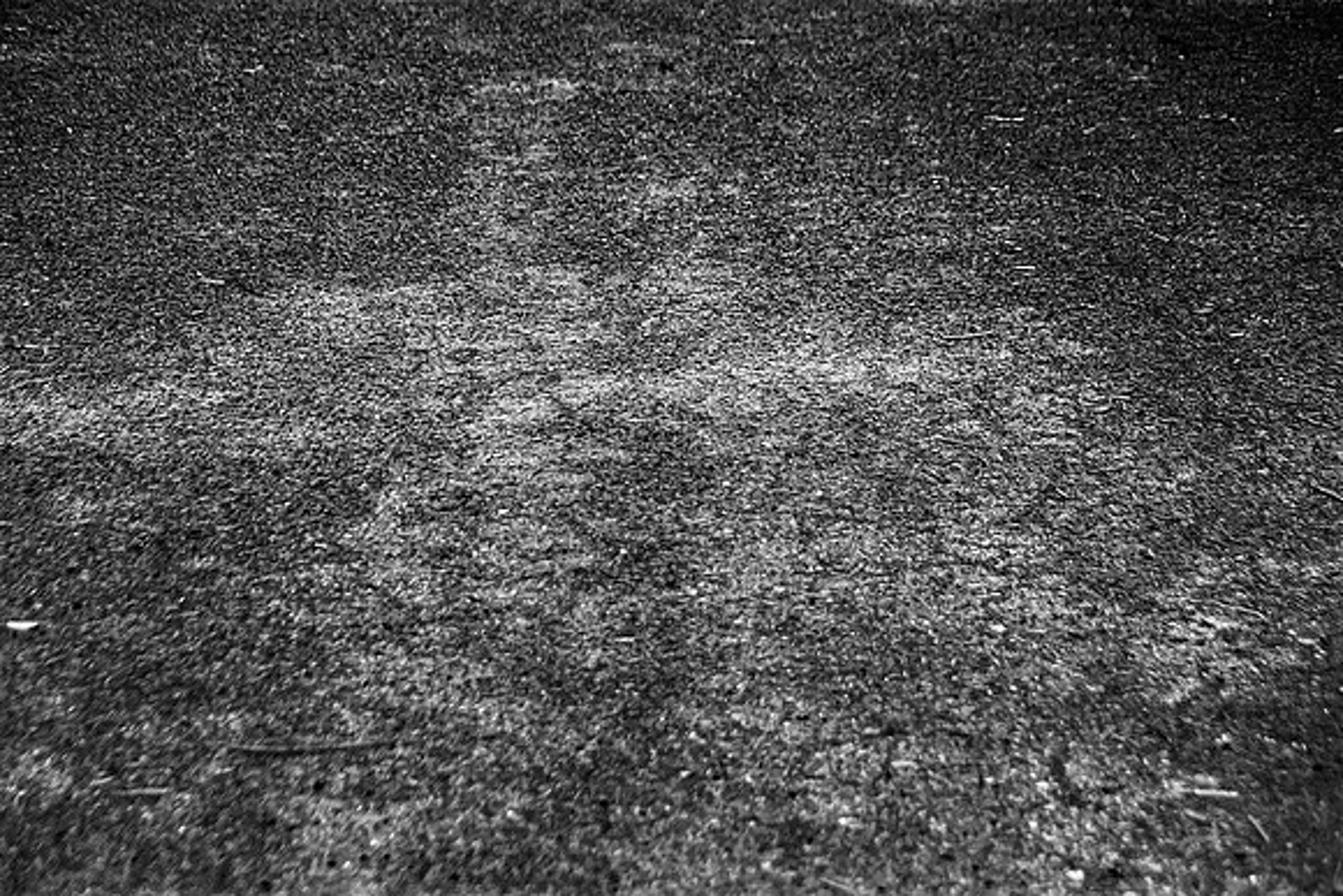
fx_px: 4925
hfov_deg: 15.5
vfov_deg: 10.4
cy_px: 448
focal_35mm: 132
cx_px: 672
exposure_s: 1/90
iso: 100
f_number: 5.6
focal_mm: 88
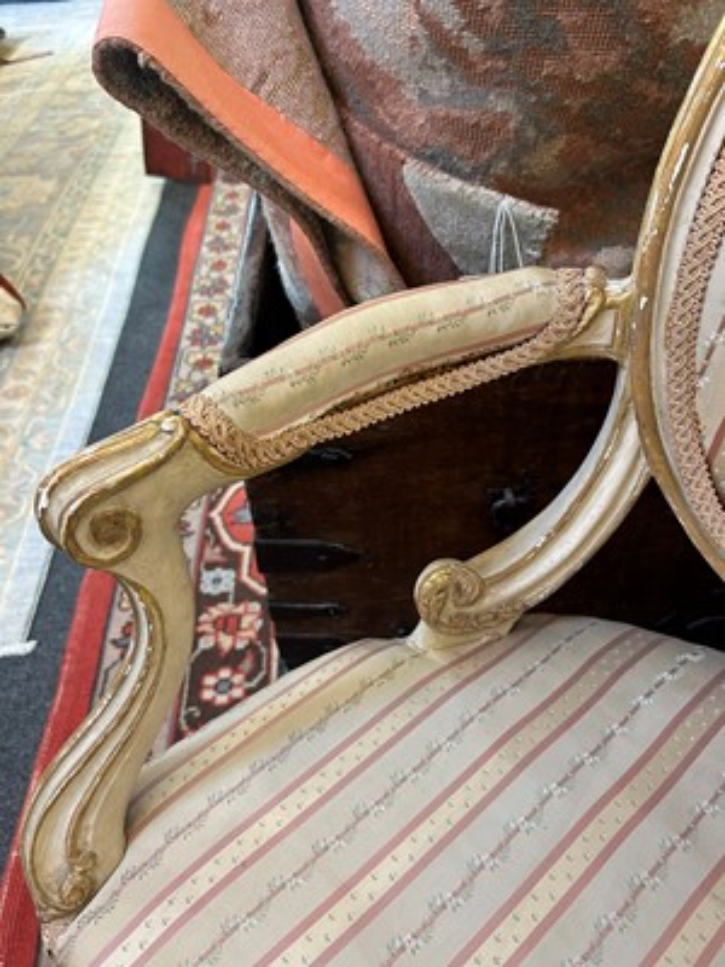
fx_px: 726
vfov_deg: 67.3
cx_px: 362
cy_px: 484
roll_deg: +1.4
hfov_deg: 53.1
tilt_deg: -43.6
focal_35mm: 26
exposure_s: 1/50
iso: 160
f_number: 1.5
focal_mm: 5.7
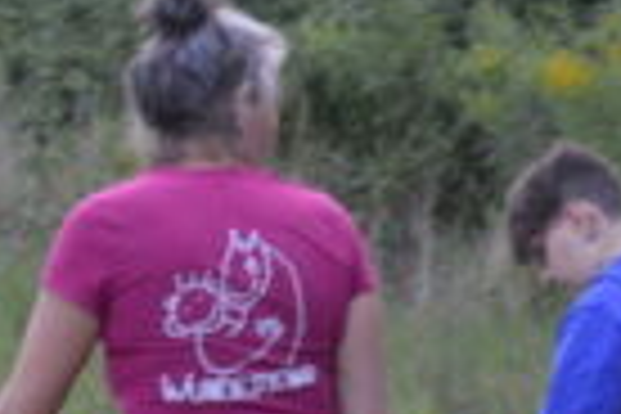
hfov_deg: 5.4
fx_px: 6537
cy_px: 430
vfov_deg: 3.6
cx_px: -9
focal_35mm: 379
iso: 400
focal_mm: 34
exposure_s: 1/100
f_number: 5
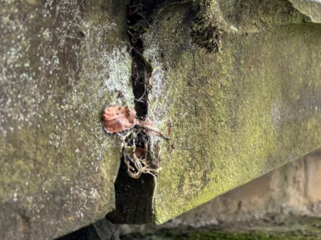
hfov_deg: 31.5
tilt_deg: +10.1
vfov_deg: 24.8
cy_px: 107
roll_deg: -0.1
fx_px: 547
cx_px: 276
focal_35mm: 59
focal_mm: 5.96
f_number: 1.6
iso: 100
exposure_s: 1/121
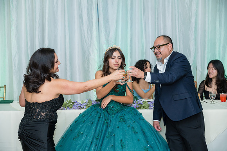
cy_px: 76
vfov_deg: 23.1
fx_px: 371
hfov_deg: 34.0
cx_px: 114
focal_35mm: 59
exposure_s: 1/250
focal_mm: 58.8
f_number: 2.8
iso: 1000
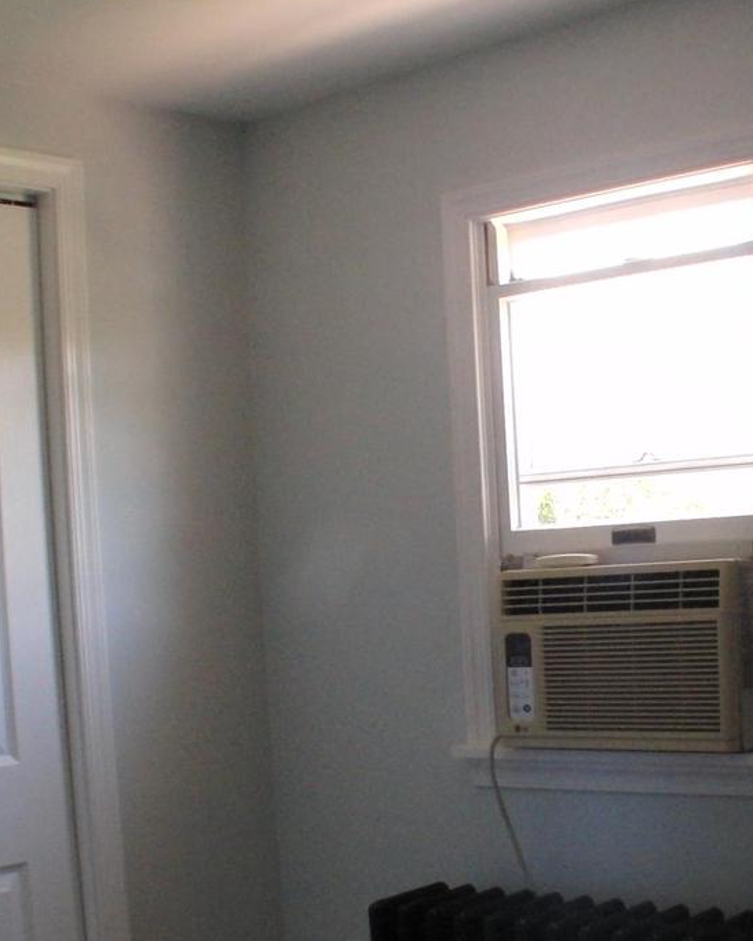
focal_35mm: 74
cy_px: 623
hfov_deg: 20.4
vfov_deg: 25.6
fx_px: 2062
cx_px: 610
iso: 400
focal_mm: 7.3
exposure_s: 1/50
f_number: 4.2
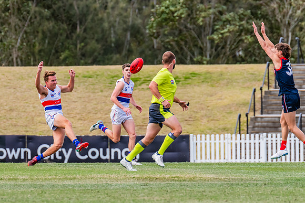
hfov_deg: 3.4
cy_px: 144
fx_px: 5166
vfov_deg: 2.3
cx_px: 85
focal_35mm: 610
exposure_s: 1/1600
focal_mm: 420
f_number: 7.1
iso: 800
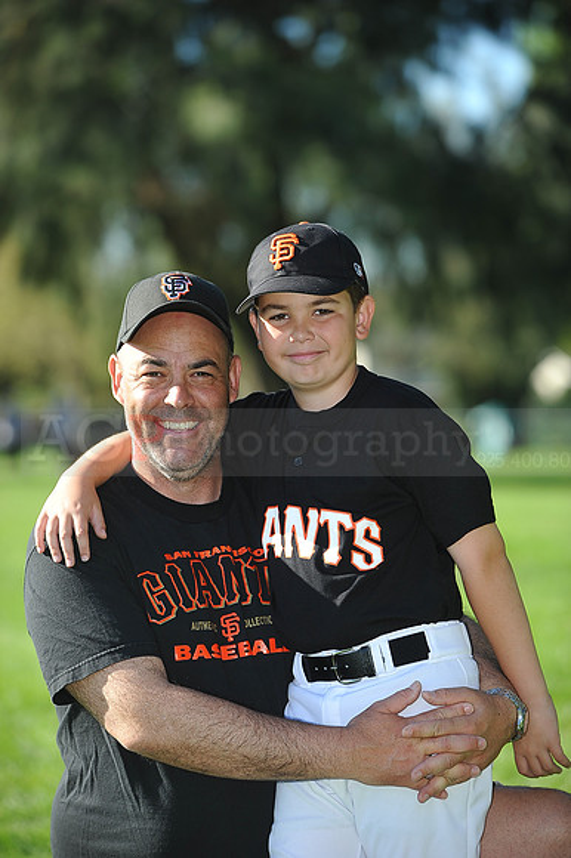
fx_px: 3215
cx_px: 286
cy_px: 429
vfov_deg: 15.2
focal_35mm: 135
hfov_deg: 10.1
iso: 200
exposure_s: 1/800
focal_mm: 135
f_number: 4
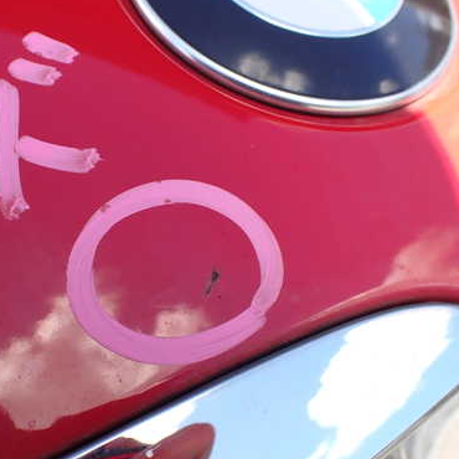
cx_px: 127
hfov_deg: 38.4
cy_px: 263
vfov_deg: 39.1
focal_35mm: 43
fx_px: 645
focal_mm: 5.4
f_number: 3.2
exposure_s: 1/320
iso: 100
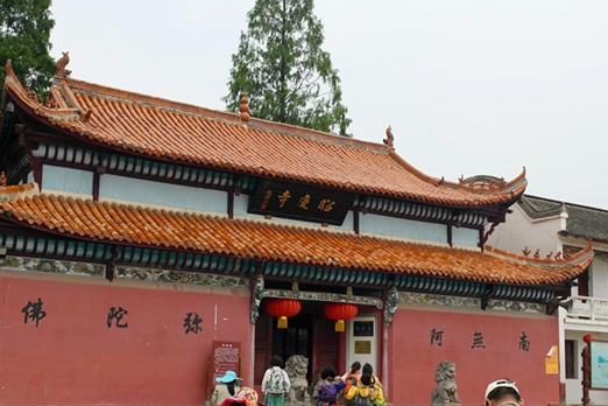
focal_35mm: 46
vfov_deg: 29.2
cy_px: 243
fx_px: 777
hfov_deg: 42.7
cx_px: 307
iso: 400
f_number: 7.1
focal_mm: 20
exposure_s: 1/1250
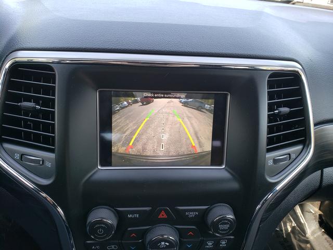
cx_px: 166
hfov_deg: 67.3
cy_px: 125
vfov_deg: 53.1
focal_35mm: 26
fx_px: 250
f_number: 2.4
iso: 80
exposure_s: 1/100
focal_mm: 4.3
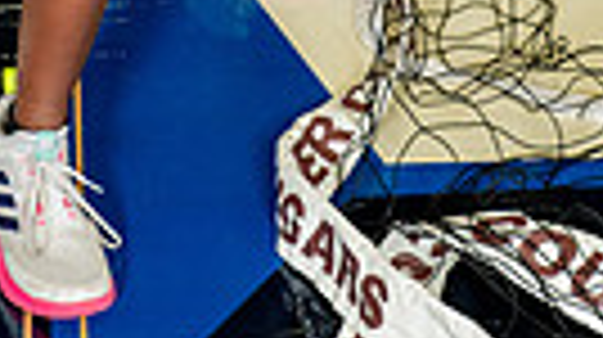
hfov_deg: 11.1
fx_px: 3098
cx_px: 238
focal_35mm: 194
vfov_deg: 5.8
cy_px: -653
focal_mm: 55
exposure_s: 1/200
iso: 800
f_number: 7.1
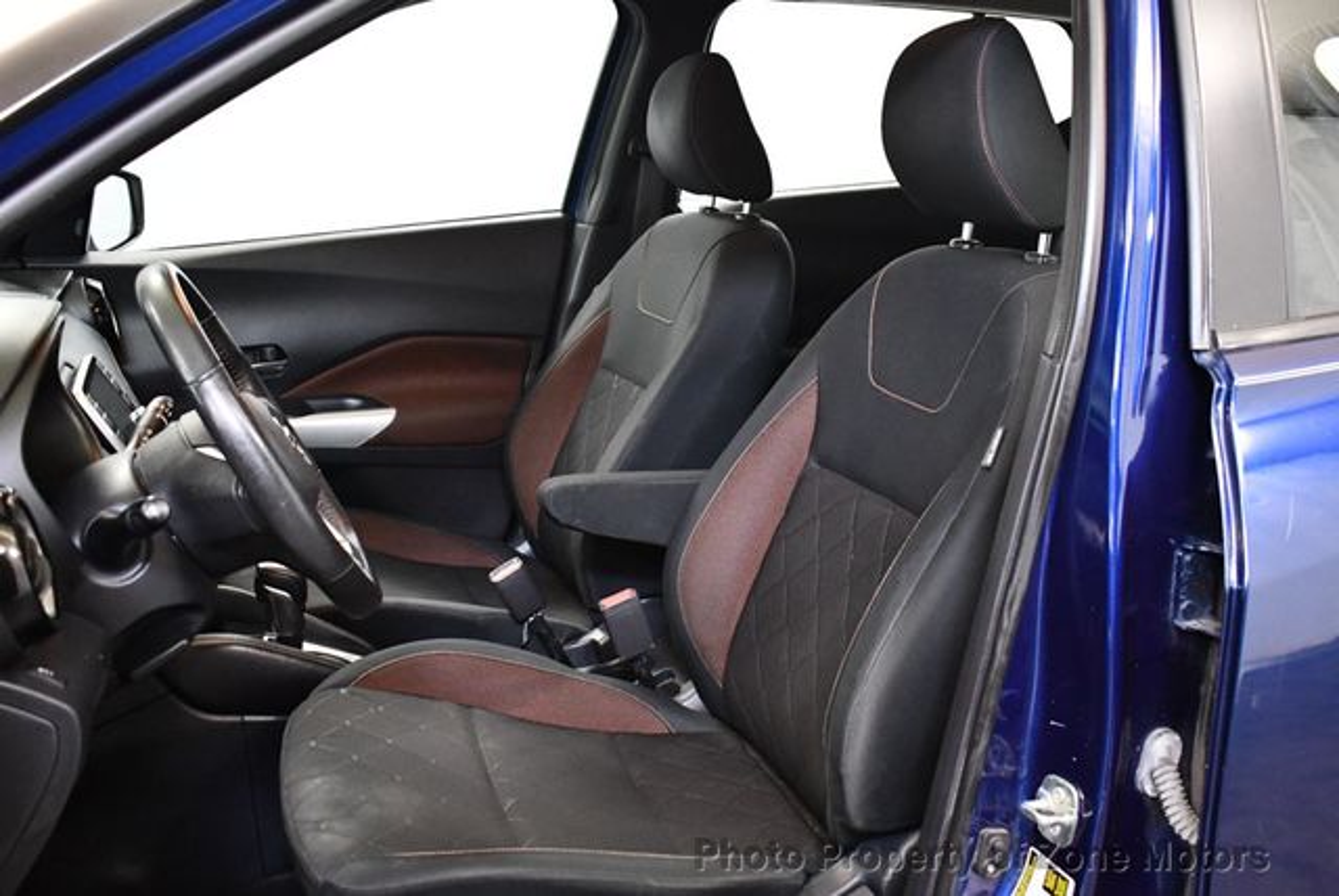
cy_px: 448
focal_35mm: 36
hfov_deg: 53.1
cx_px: 670
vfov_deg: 36.9
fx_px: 1340
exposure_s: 1/100
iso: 3200
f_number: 3.5
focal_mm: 18
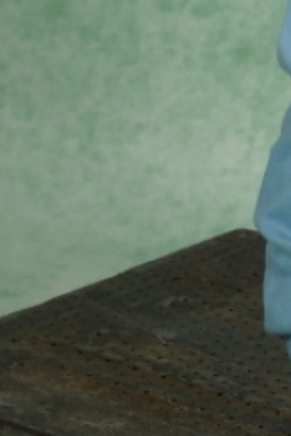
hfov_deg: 4.3
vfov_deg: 6.5
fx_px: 3795
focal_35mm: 313
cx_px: 620
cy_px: -85
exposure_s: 1/125
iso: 400
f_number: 10
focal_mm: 68
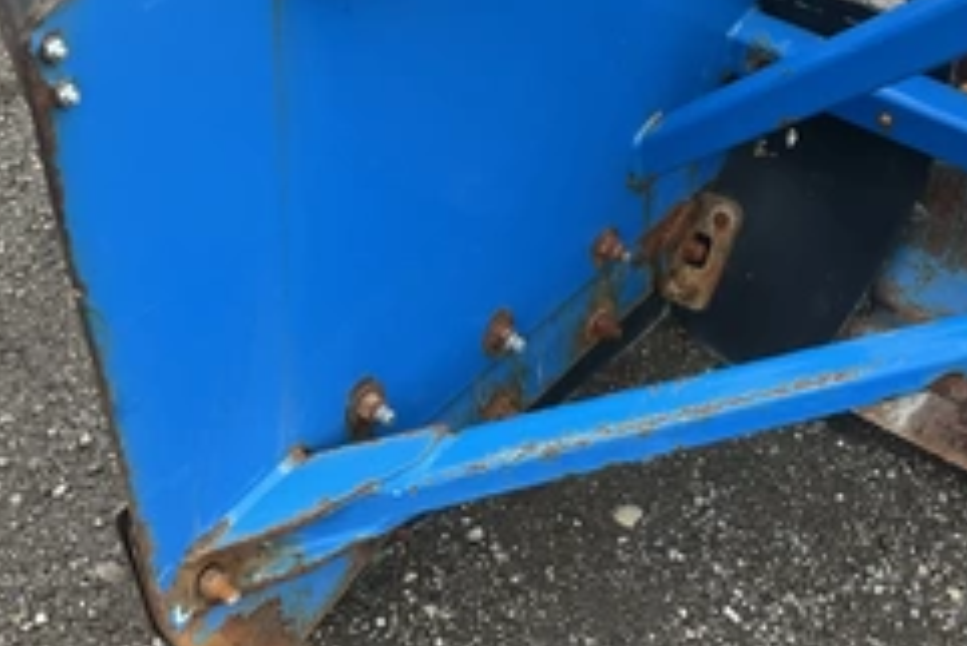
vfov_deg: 27.0
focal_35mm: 50
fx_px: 1344
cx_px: 642
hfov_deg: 39.1
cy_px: 261
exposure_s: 1/122
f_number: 1.8
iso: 32
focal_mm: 3
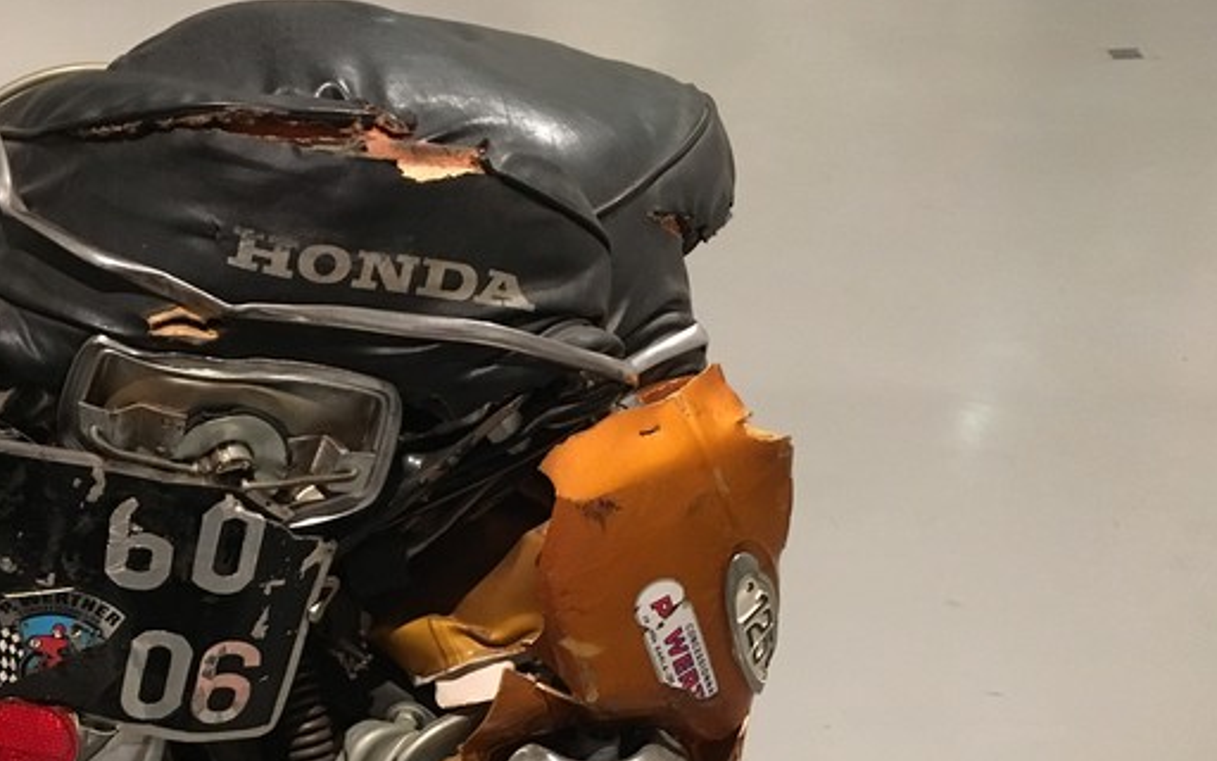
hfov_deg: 37.1
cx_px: 395
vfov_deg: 23.2
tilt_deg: -36.2
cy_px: 710
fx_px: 1791
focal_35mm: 54
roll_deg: +3.7
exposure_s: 1/17
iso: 250
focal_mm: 4.15
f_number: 2.2
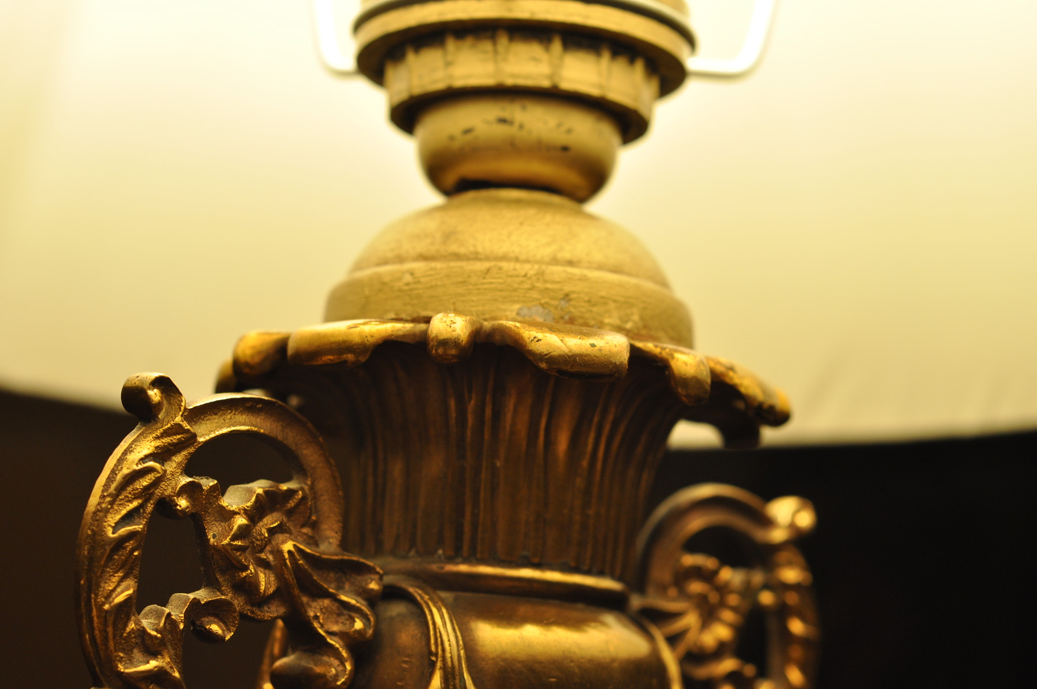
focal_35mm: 75
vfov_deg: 18.1
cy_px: 344
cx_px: 518
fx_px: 2158
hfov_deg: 27.0
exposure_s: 1/80
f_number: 4.5
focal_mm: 50
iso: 400
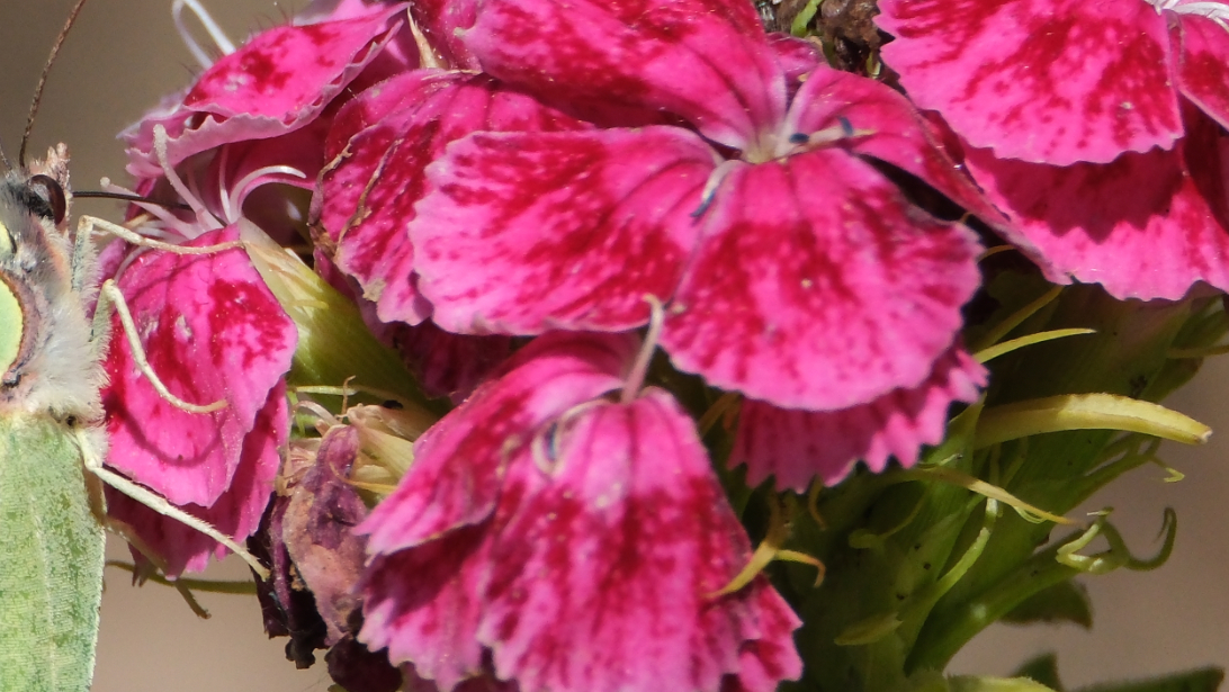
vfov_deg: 0.6
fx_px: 63272
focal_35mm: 1941
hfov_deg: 1.1
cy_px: 462
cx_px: 55
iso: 1000
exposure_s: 1/2000
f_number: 8
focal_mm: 600
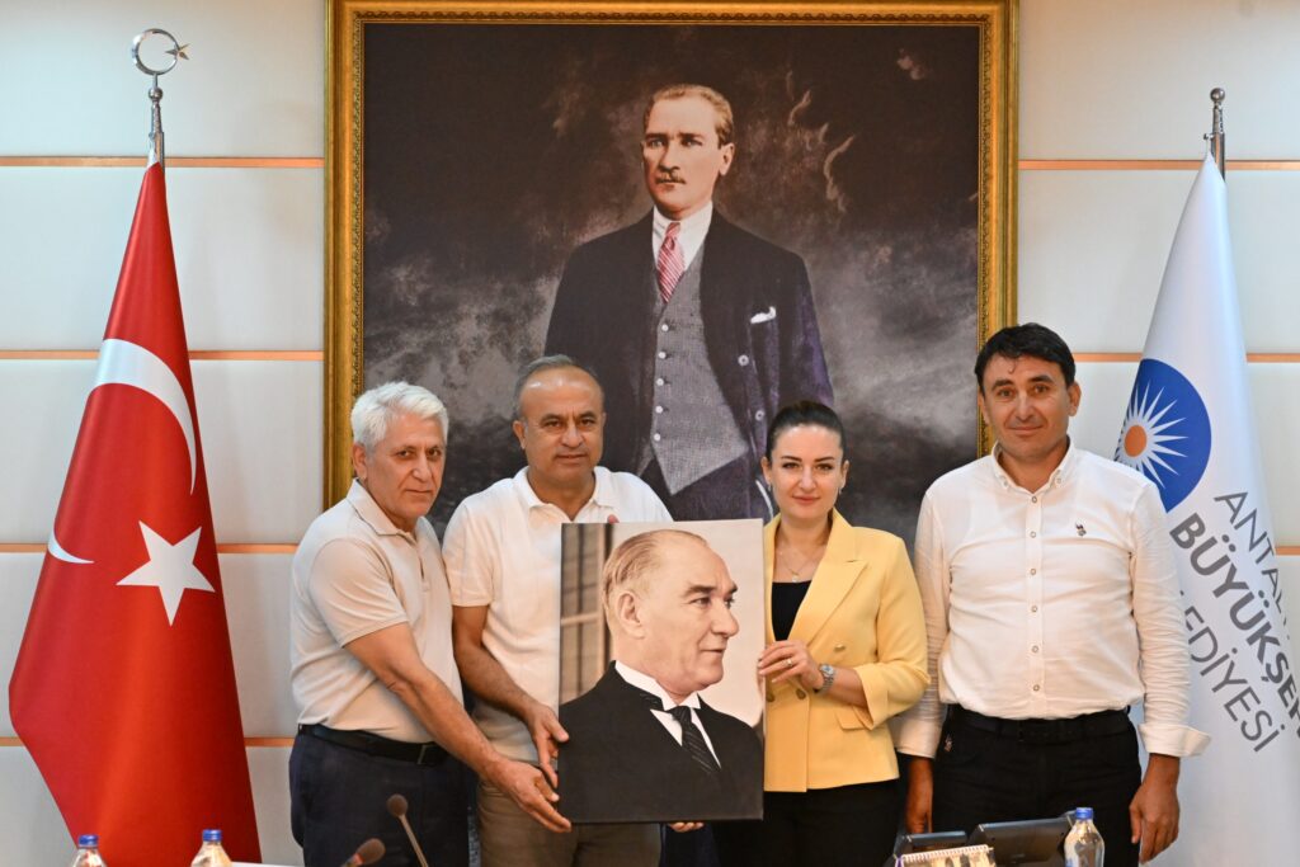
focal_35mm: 70
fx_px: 2528
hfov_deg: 28.8
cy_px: 434
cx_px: 650
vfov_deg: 19.5
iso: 5000
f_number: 6.3
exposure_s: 1/323
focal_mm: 70
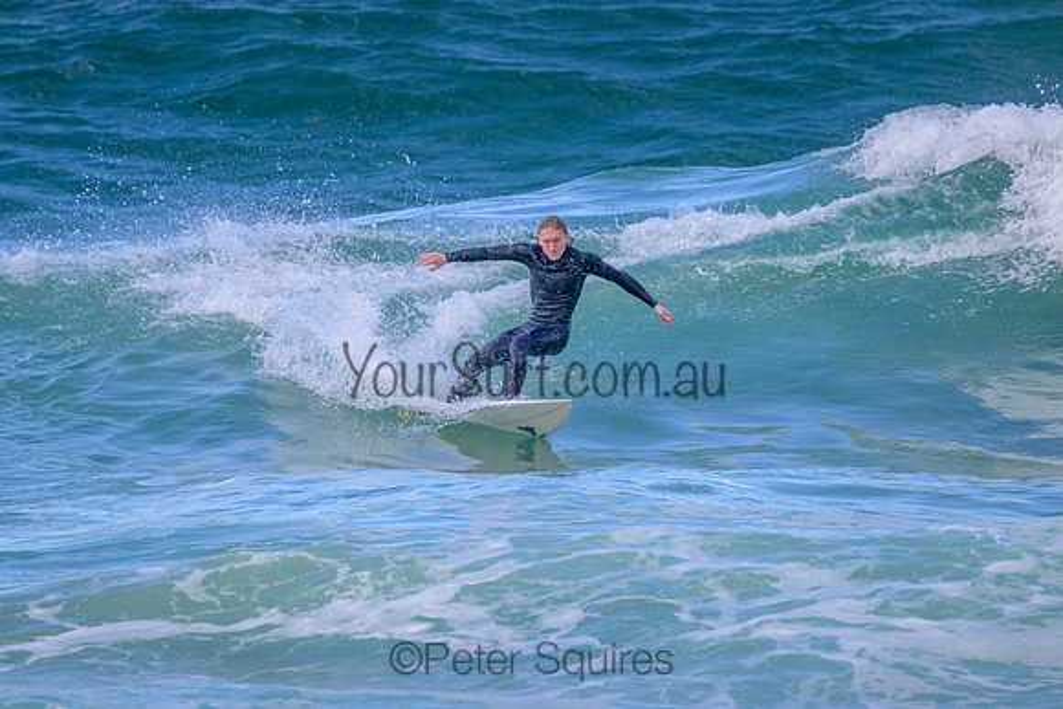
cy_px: 354
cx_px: 532
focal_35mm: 800
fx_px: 23627
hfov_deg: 2.6
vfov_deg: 1.7
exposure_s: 1/1600
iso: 2000
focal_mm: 800
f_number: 11
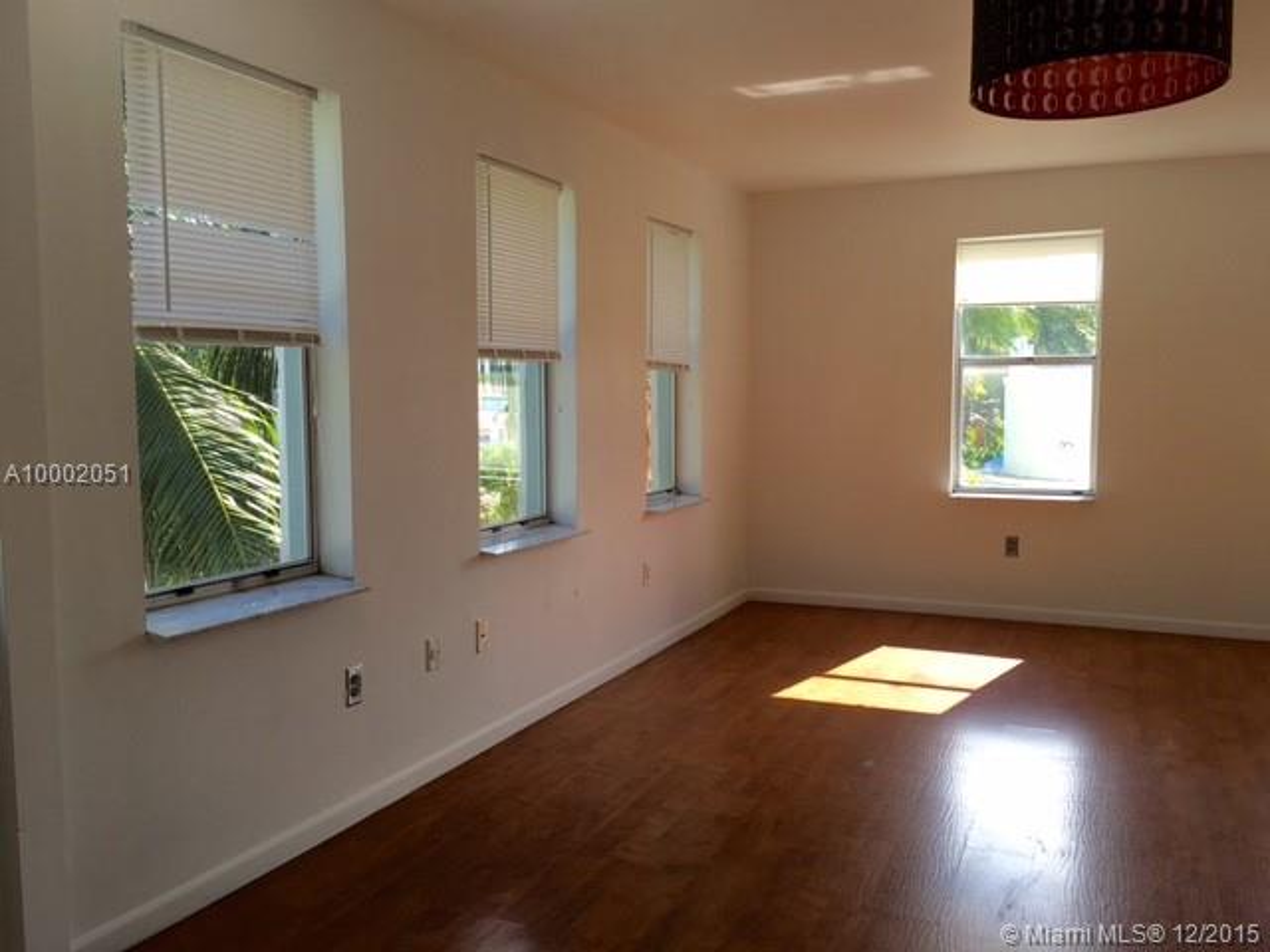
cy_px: 476
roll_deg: +0.0
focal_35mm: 29
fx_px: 1064
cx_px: 635
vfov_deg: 48.2
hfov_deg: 61.7
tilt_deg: -3.6
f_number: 2.2
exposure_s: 1/237
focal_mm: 4.15
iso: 25
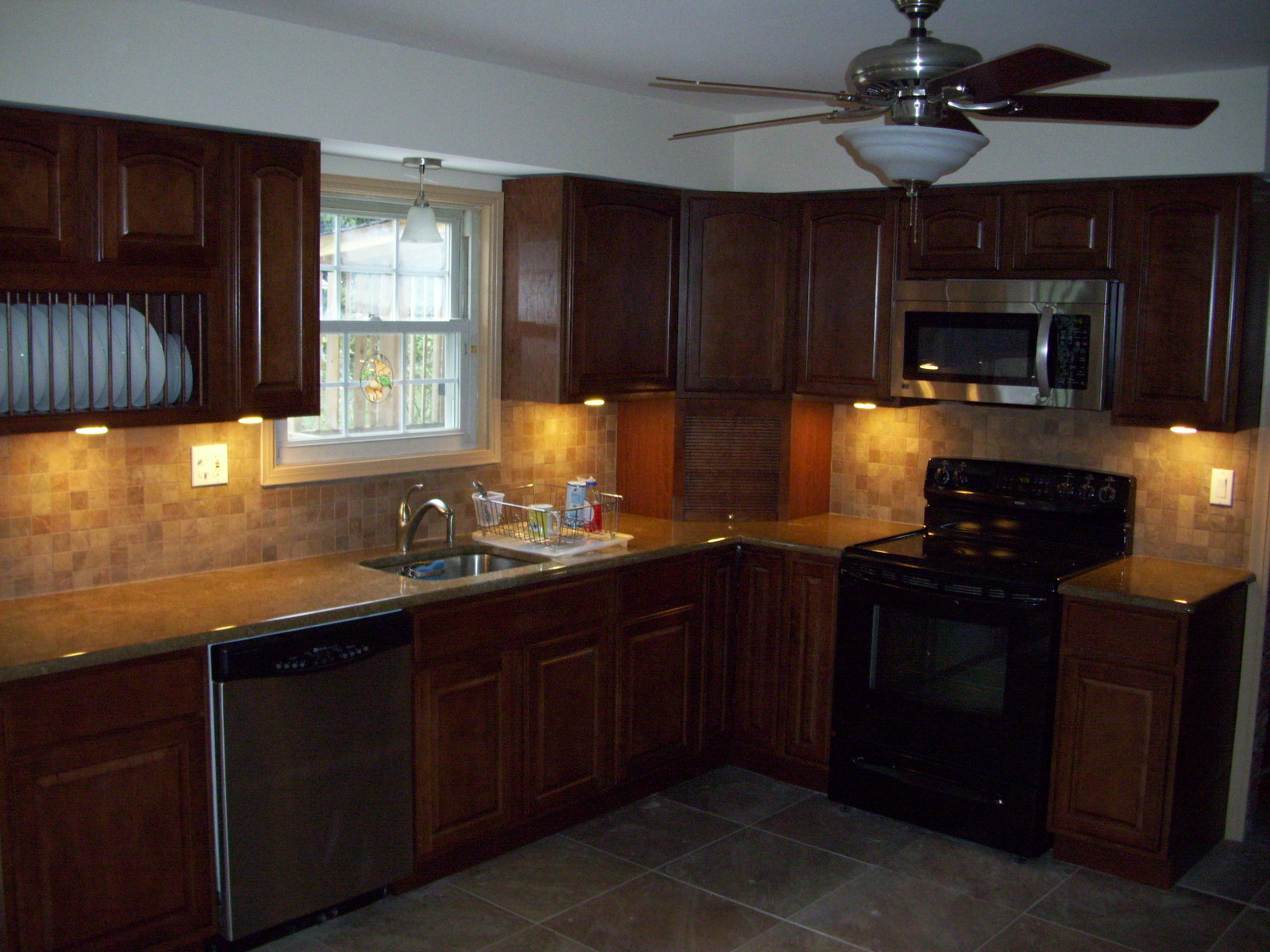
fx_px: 1247
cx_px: 635
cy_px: 476
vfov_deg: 41.8
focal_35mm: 34
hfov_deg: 54.0
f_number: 2.9
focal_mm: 5.7
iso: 250
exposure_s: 1/40
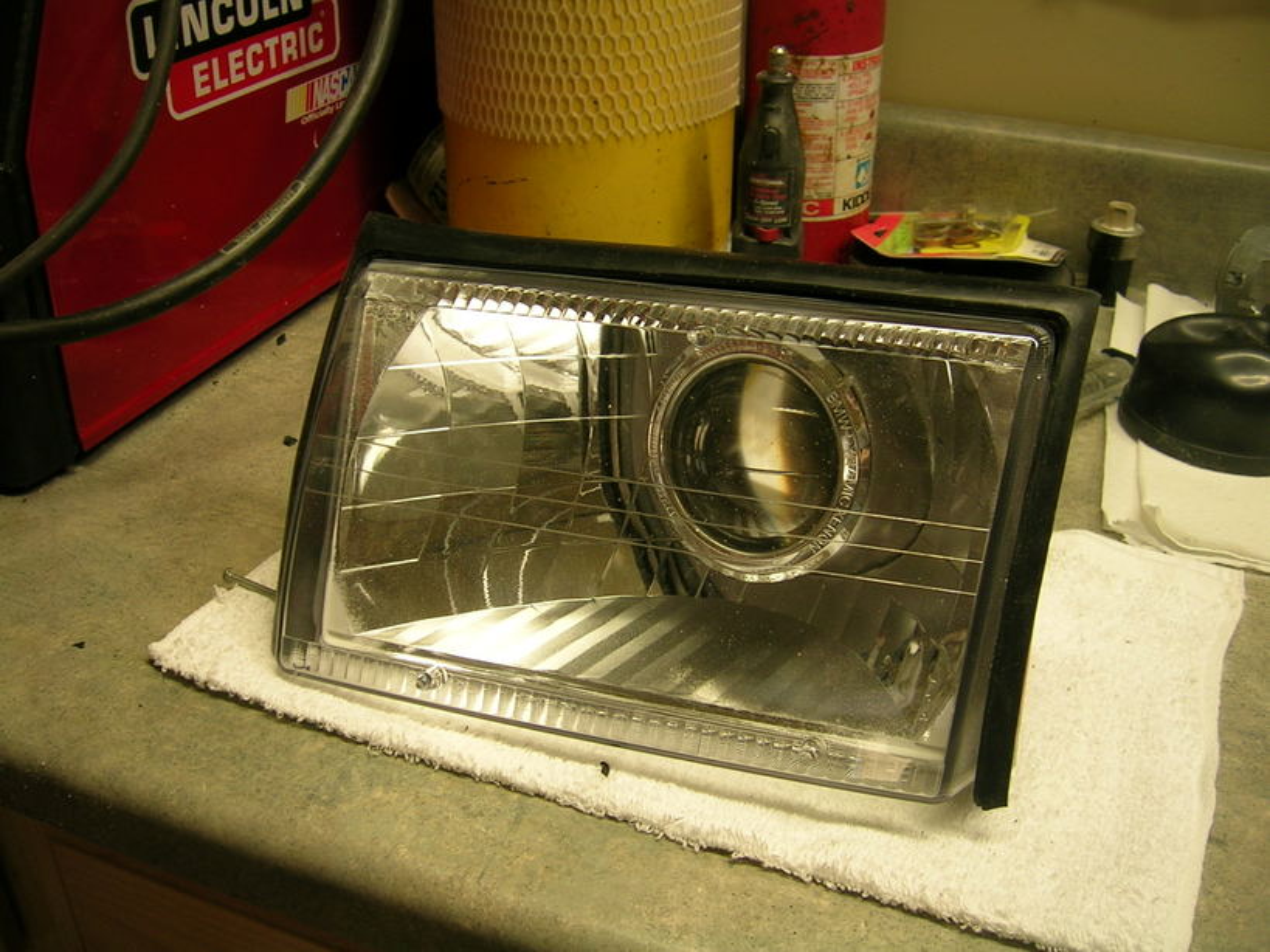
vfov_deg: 40.7
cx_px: 635
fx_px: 1284
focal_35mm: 35
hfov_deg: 52.6
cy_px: 476
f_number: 2.8
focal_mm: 5.4
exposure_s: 1/9.8
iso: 50
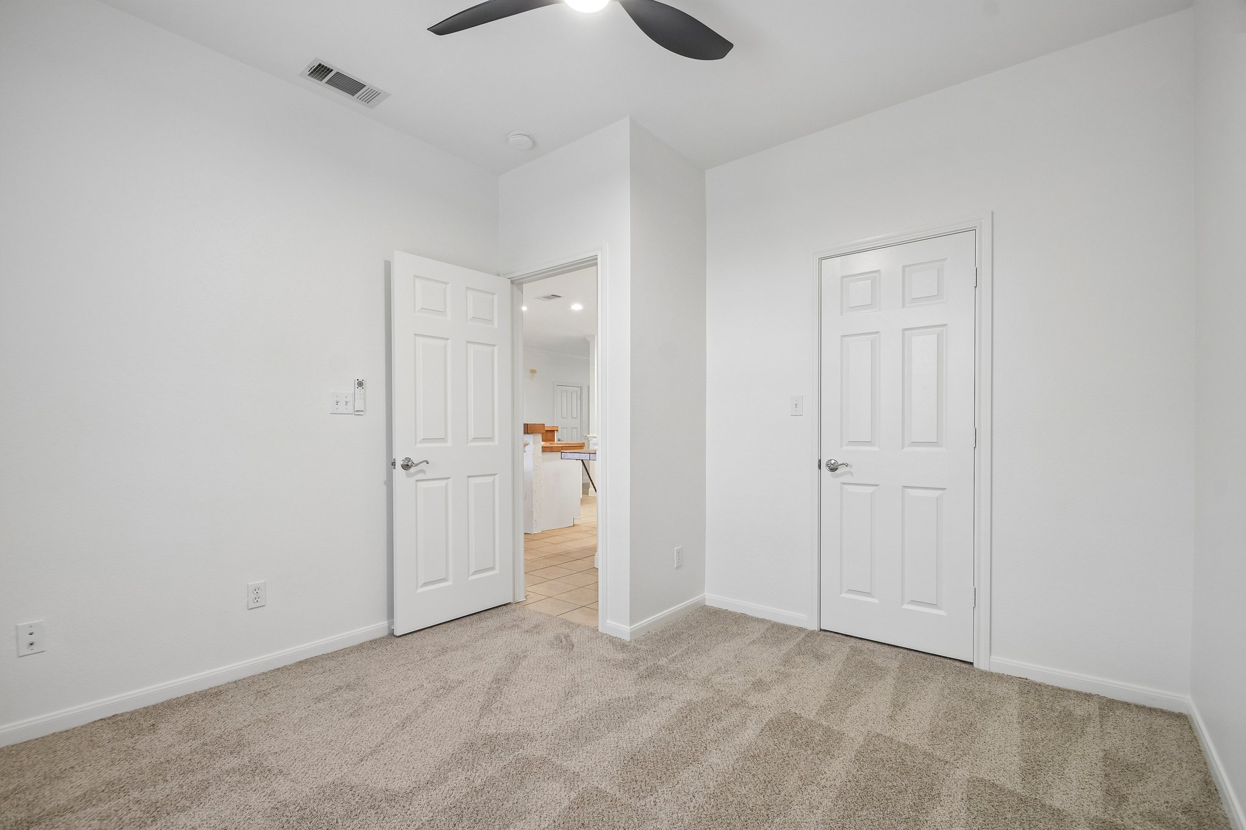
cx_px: 623
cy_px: 415
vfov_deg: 77.3
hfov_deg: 100.4
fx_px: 519
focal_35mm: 15
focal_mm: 10
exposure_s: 1/8
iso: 400
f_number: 8
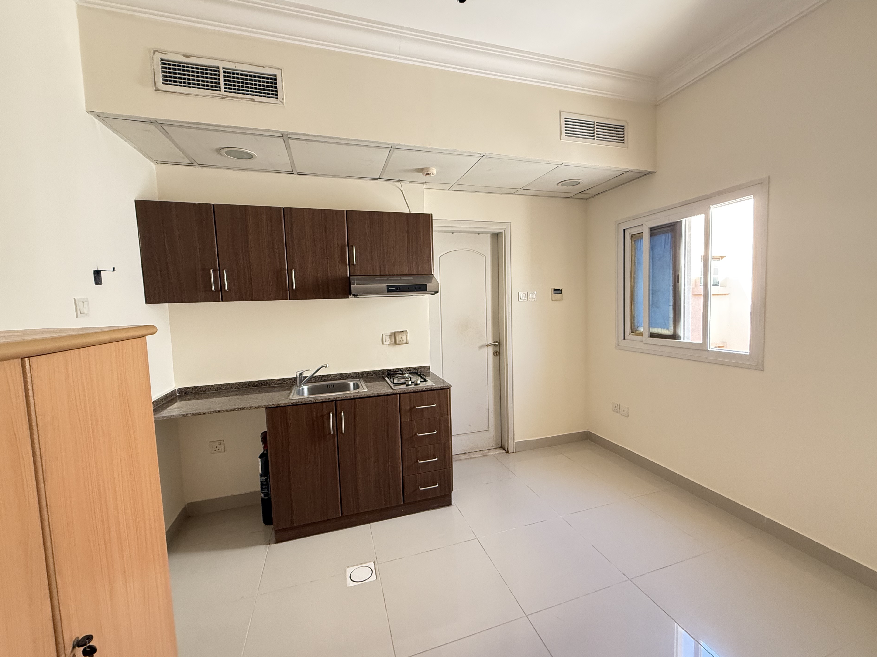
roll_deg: +1.2
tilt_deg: -4.1
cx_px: 461
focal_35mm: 15
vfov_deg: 81.7
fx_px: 380
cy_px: 331
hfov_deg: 98.1
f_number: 2.2
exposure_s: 1/90
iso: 320
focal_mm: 2.22
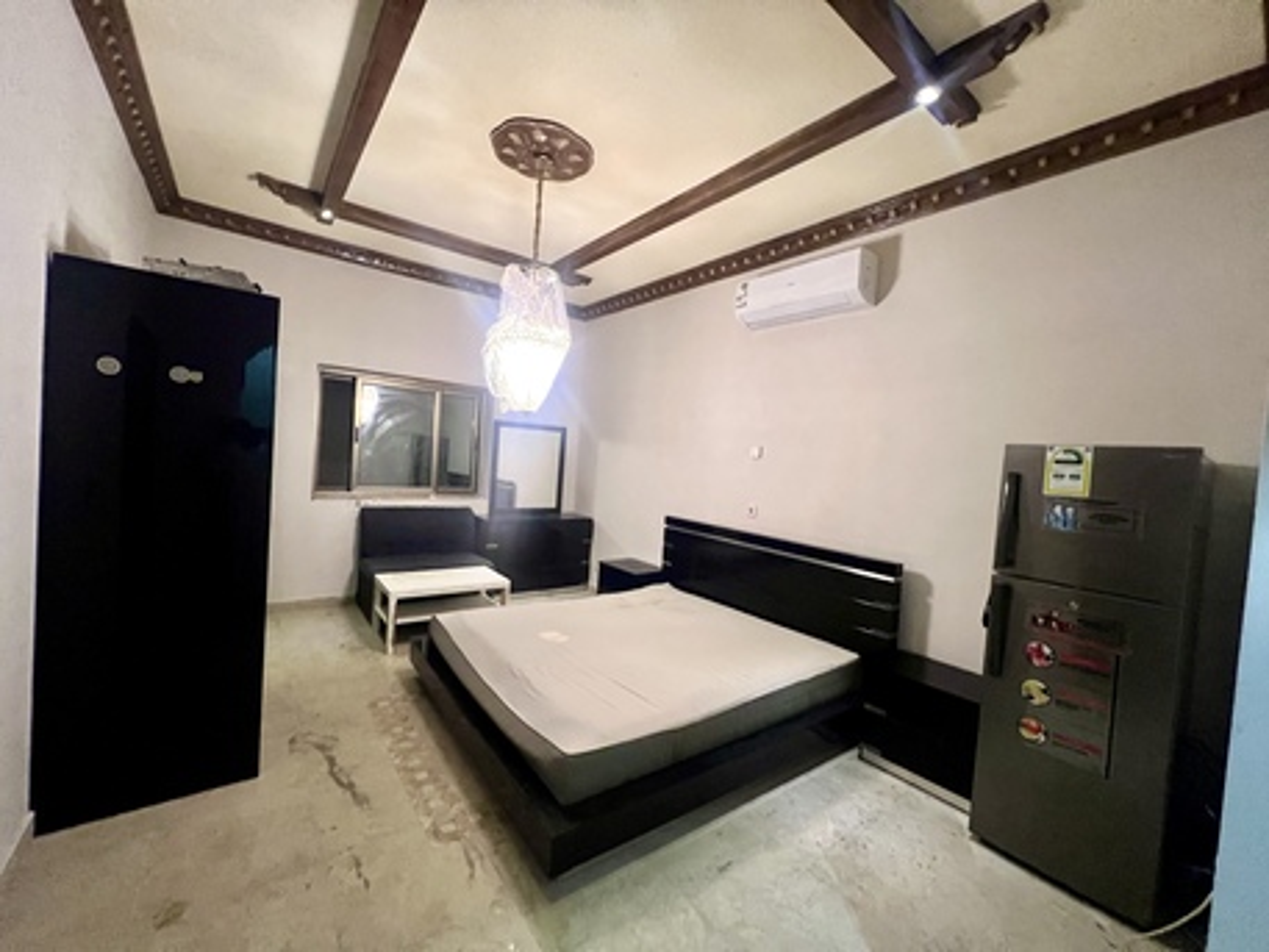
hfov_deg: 106.2
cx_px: 634
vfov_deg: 89.9
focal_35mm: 13
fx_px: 477
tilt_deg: -2.8
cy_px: 476
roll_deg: -3.5
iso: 500
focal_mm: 1.57
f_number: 1.8
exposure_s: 1/60
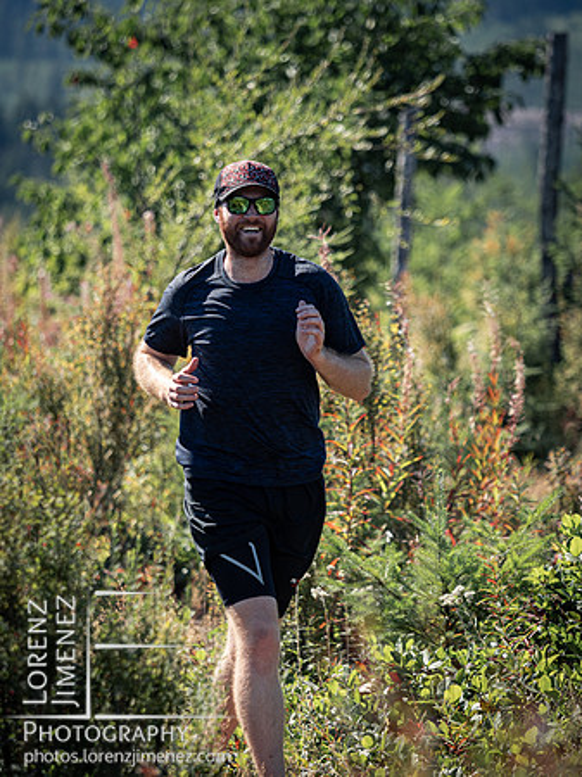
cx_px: 291
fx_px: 5610
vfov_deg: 7.9
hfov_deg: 5.9
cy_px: 388
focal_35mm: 250
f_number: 2.8
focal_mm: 125
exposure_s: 1/1000
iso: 200
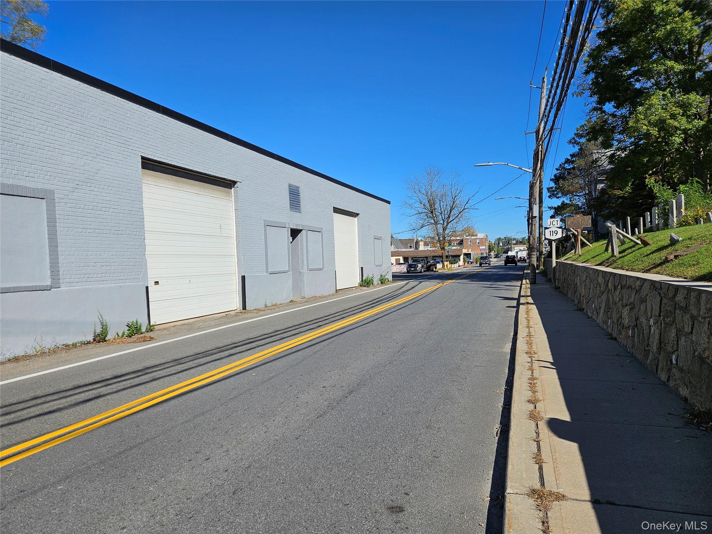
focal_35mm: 23
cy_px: 267
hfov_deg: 73.9
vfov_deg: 58.9
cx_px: 356
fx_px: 473
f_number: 1.8
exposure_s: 1/3211
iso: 25
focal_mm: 5.4
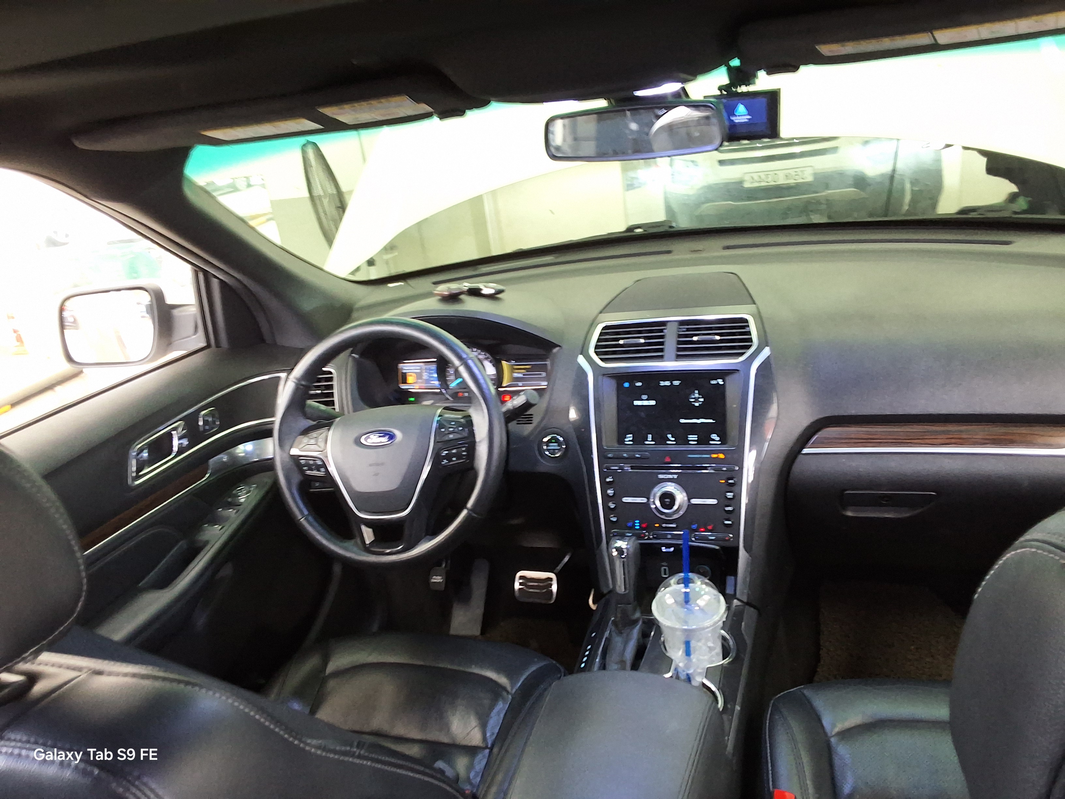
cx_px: 532
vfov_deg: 49.7
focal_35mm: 28
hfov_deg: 63.4
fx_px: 861
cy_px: 400
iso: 200
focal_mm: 2.91
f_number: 1.9
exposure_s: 1/40
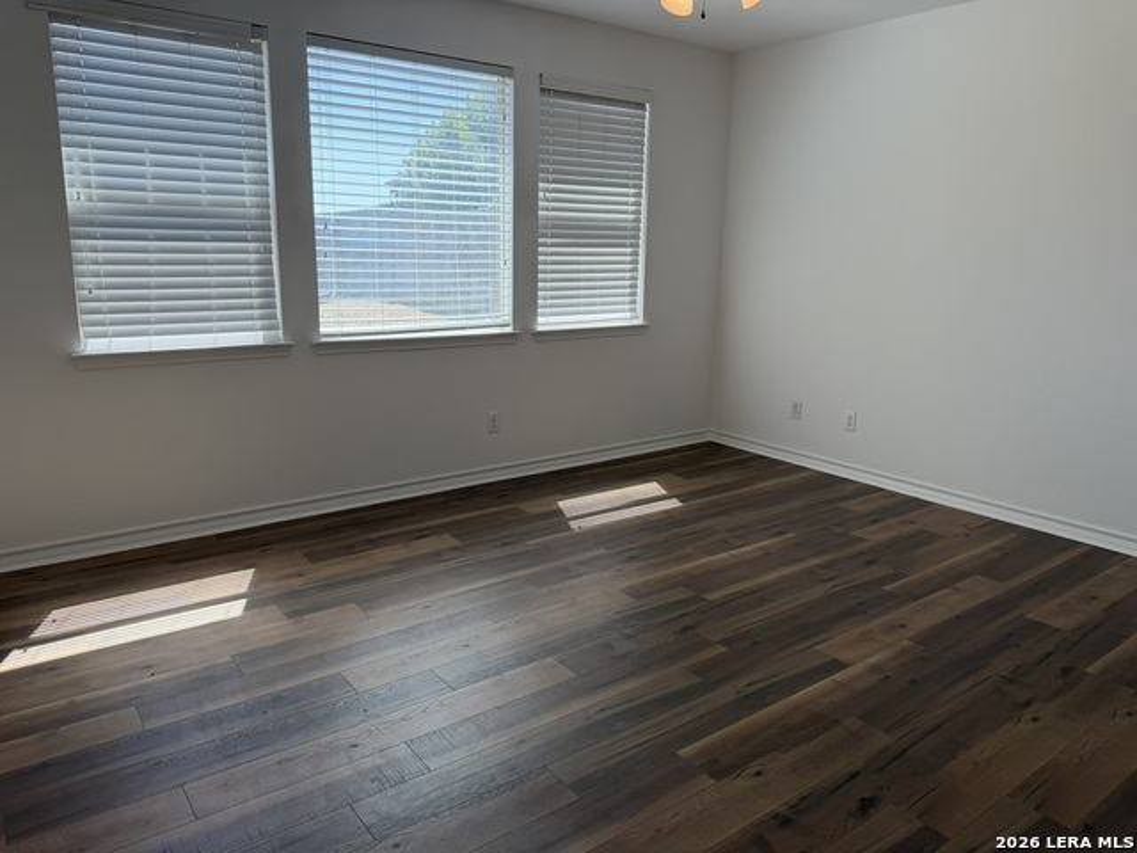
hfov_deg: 71.6
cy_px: 426
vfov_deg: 56.8
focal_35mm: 24
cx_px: 568
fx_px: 788
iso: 100
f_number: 1.78
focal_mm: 6.76
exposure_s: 1/393
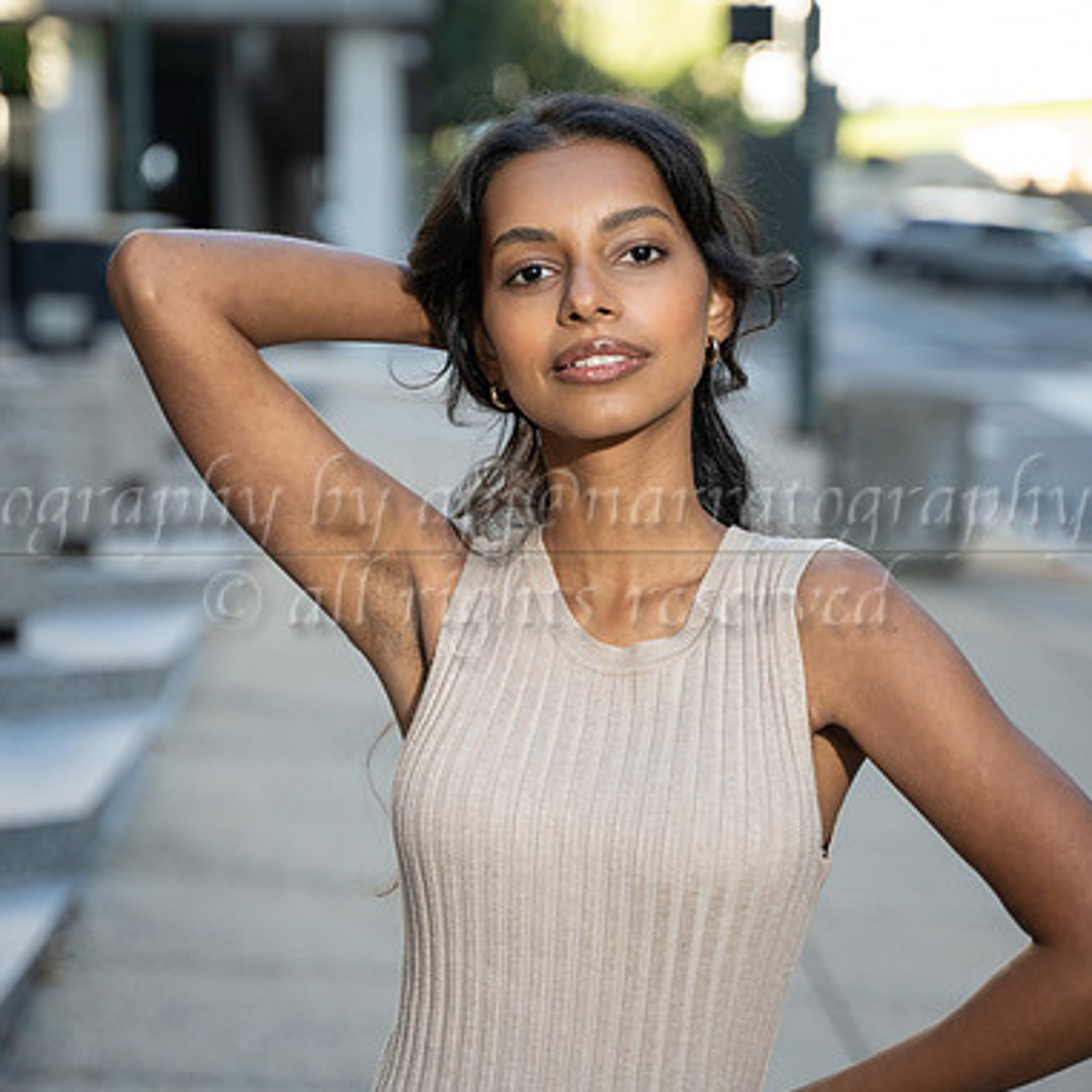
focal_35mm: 88
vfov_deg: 19.7
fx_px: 3141
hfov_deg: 19.7
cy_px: 549
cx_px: 516
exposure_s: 1/500
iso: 400
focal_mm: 68
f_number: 2.8
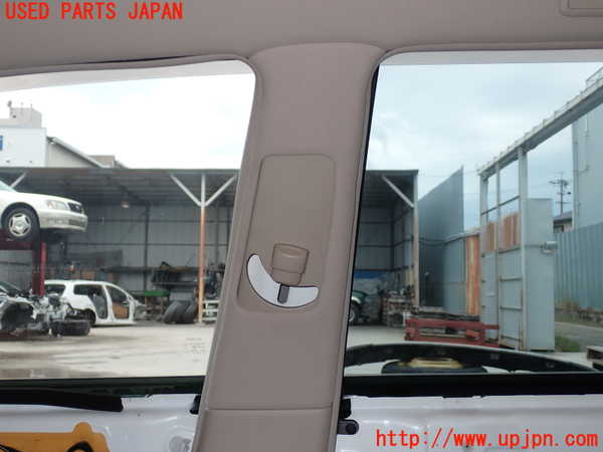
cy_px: 226
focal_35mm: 41
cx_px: 302
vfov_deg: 35.1
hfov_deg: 45.8
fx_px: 714
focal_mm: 7.31
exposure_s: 1/400
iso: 100
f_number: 2.8
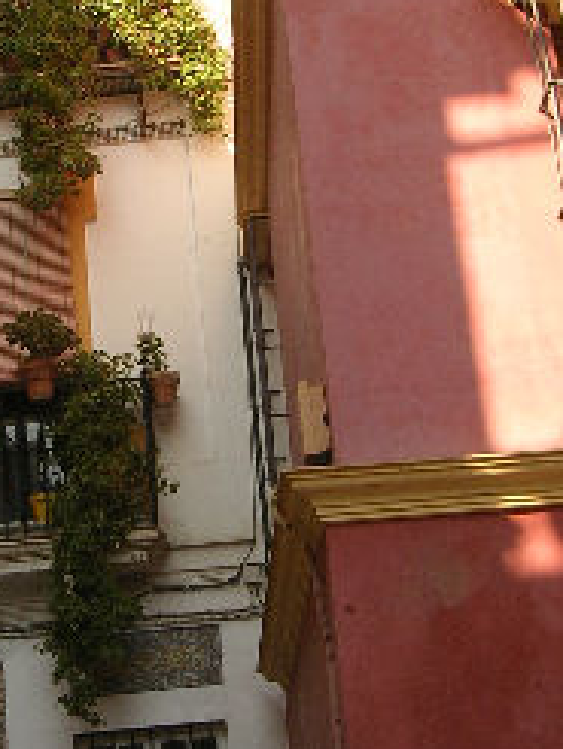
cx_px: 204
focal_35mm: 79
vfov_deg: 24.6
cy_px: 451
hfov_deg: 18.7
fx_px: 1710
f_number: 2.8
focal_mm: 5.8
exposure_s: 1/328
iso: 50
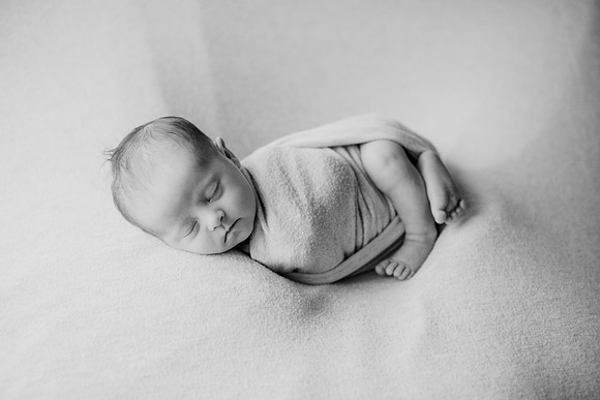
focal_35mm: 50
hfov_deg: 39.6
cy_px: 200
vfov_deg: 27.0
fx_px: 833
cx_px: 300
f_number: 2.2
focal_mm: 50
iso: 320
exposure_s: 1/500
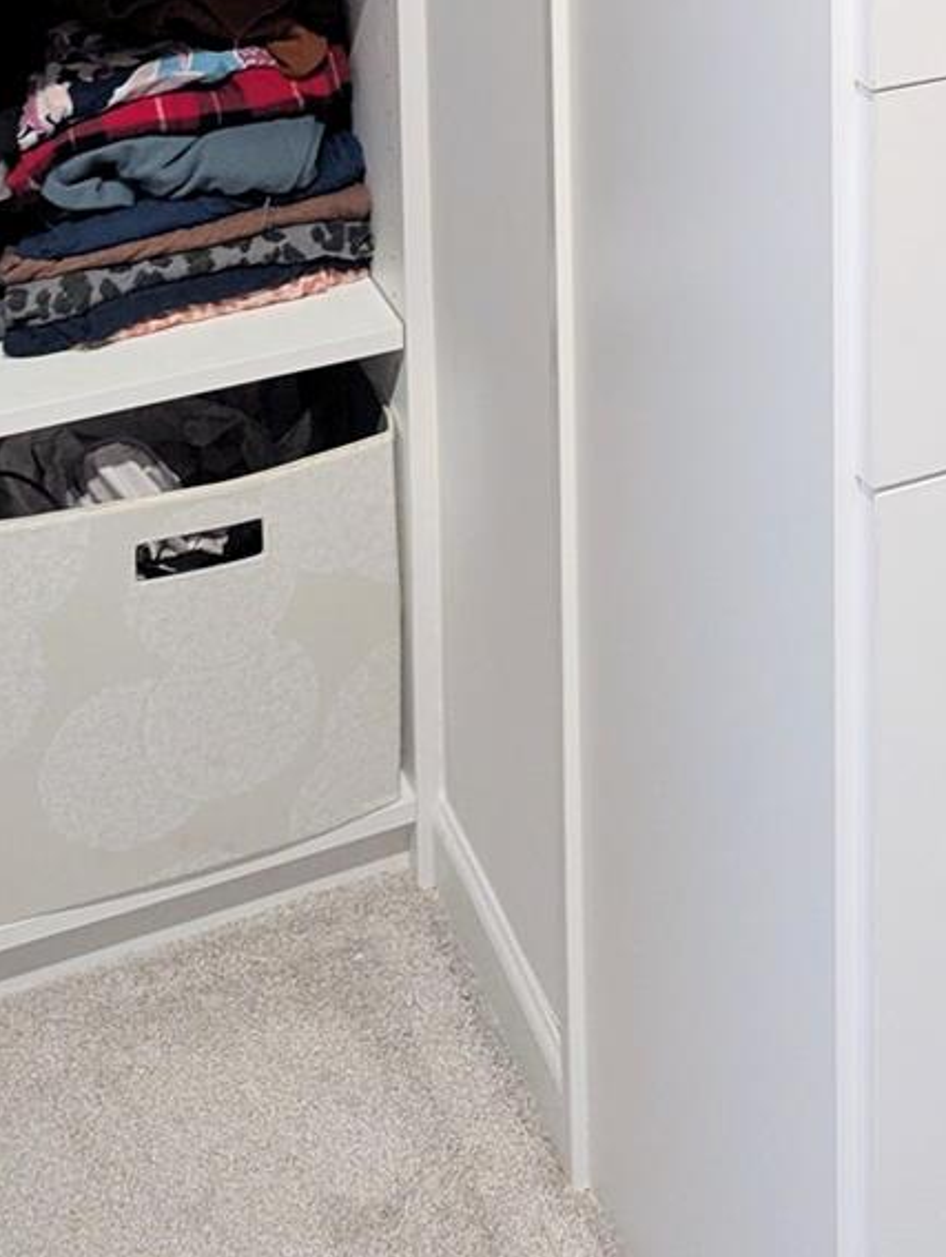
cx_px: 887
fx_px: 2362
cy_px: -408
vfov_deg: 25.4
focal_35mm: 65
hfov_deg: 22.0
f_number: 1.85
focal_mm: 6.81
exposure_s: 1/40
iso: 463
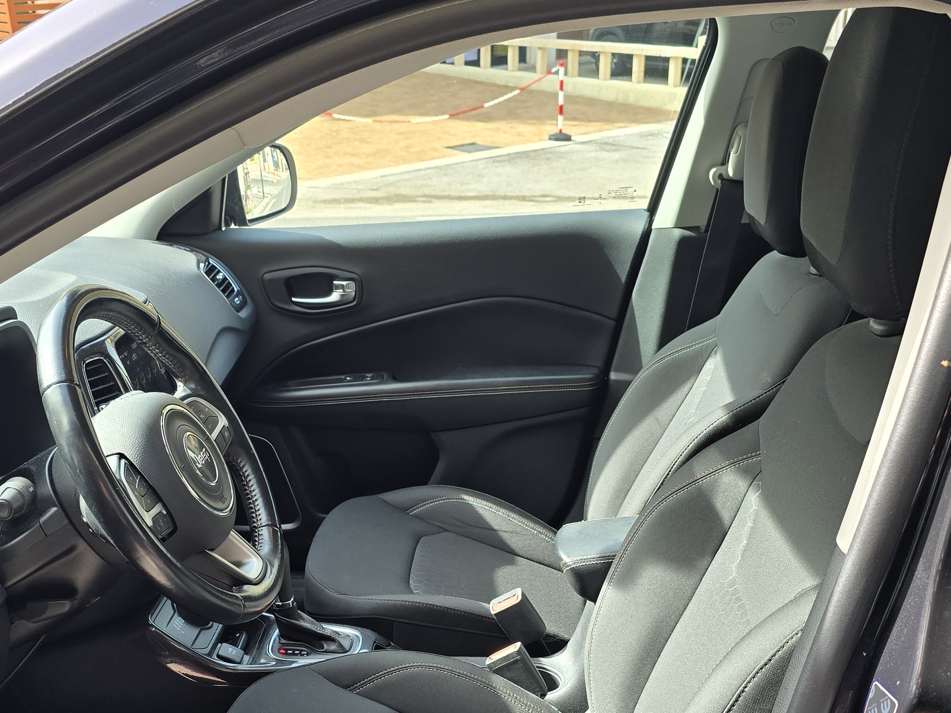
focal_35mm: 44
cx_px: 391
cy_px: 595
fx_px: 1209
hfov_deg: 42.8
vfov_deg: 31.8
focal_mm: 6.3
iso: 40
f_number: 1.7
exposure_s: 1/180
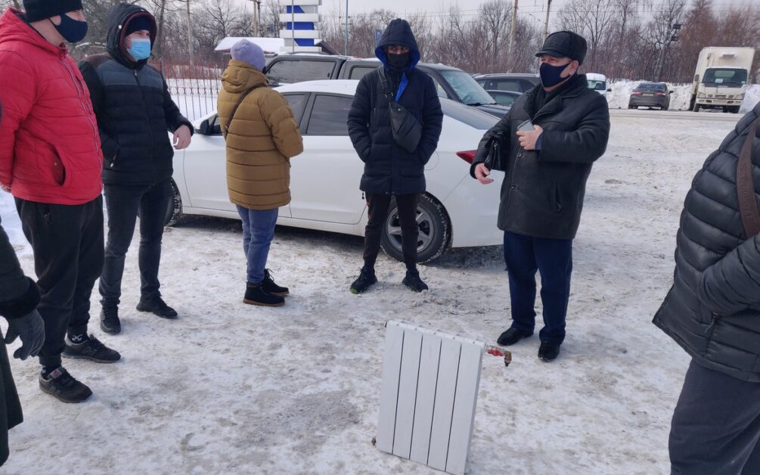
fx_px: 559
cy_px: 280
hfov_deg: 68.4
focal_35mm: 27
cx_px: 375
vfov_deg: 45.8
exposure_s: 1/977
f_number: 1.7
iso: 100
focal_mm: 4.25
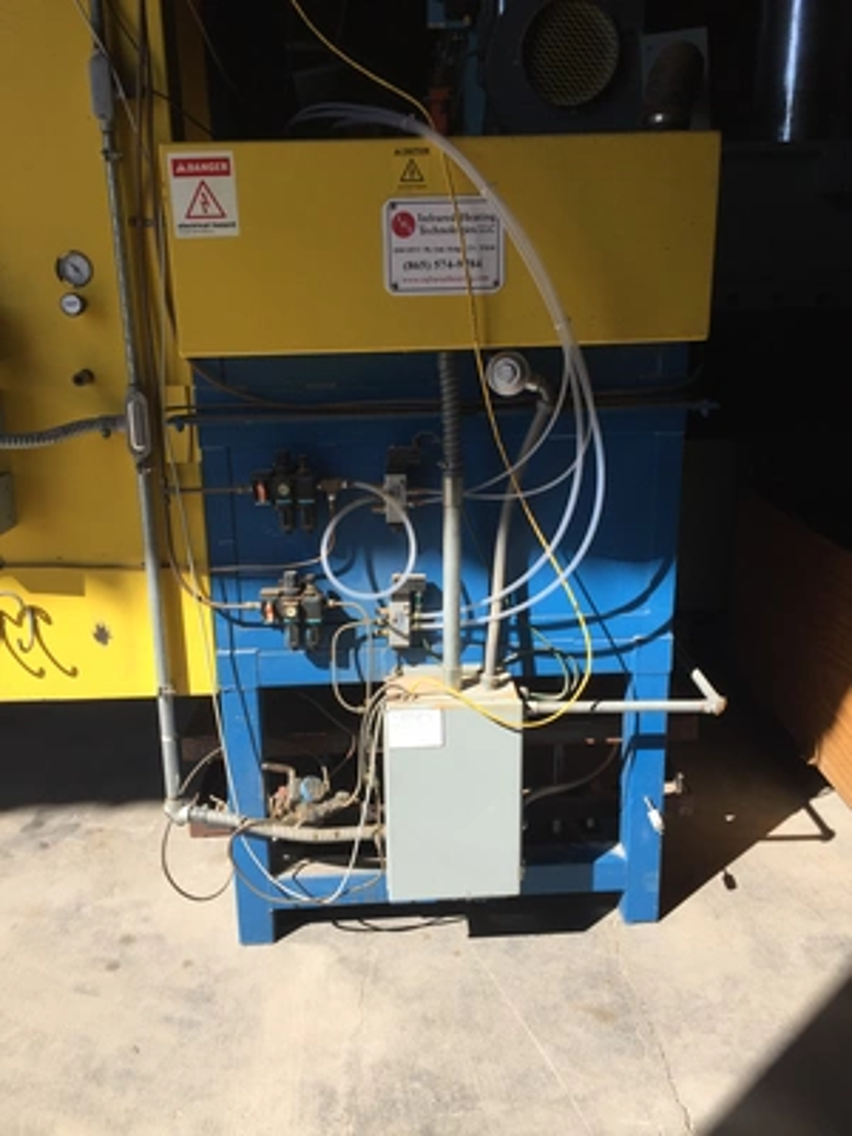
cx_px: 426
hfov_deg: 48.2
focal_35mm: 29
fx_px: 952
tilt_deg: -12.6
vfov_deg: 61.7
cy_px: 568
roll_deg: -1.7
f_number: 2.2
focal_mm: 4.15
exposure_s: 1/1199
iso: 32
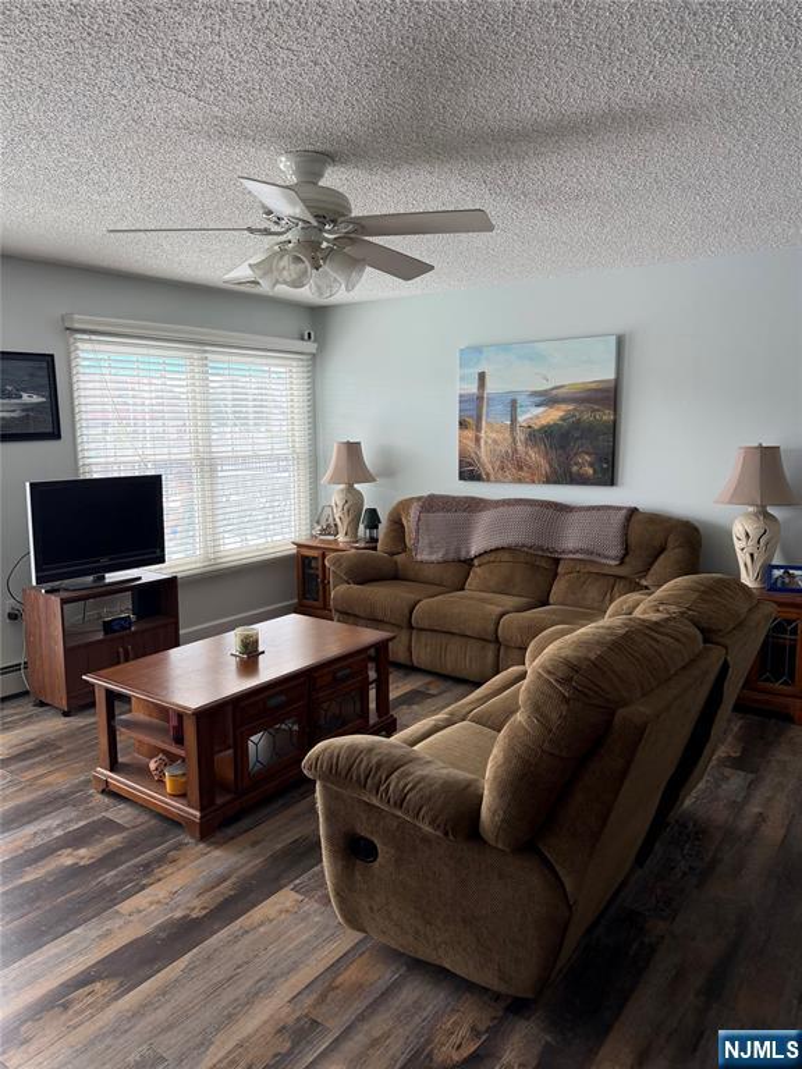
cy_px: 534
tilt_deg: -8.3
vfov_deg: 71.6
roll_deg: -0.5
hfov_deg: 56.8
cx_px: 401
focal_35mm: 24
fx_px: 741
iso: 160
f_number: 1.78
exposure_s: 1/196
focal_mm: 6.76
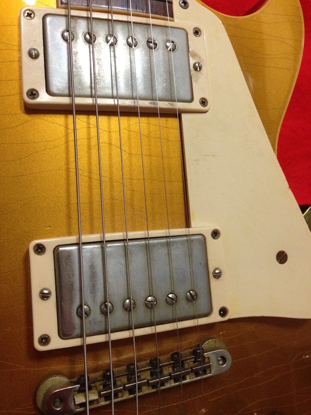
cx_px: 156
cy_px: 208
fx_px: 395
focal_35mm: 33
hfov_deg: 42.9
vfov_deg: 55.4
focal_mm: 4.12
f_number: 2.4
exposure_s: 1/20
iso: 320
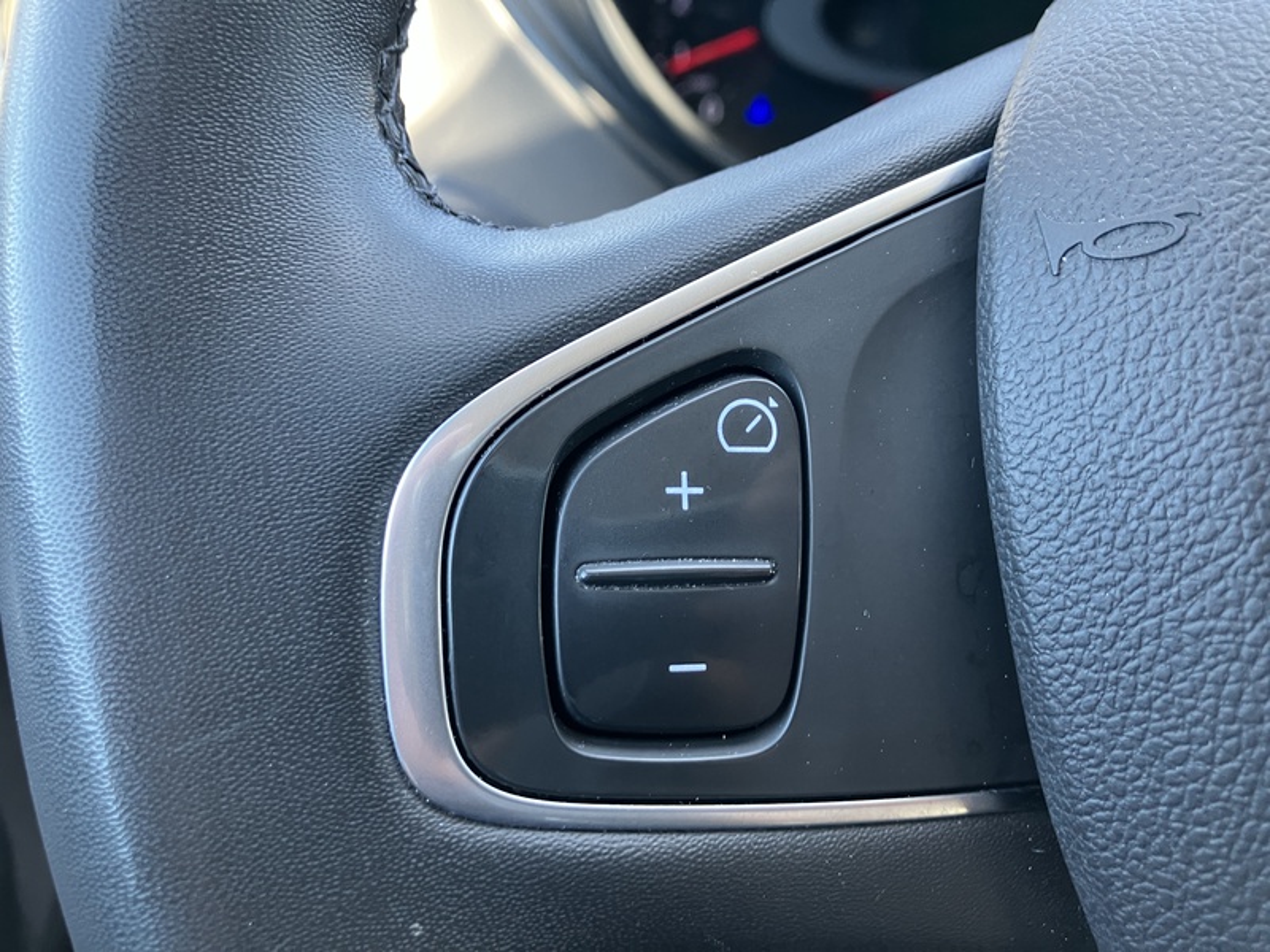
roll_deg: +2.3
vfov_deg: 49.7
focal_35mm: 28
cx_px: 635
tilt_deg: -32.1
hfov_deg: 63.4
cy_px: 476
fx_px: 1027
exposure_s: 1/60
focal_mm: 3.99
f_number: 1.8
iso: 80
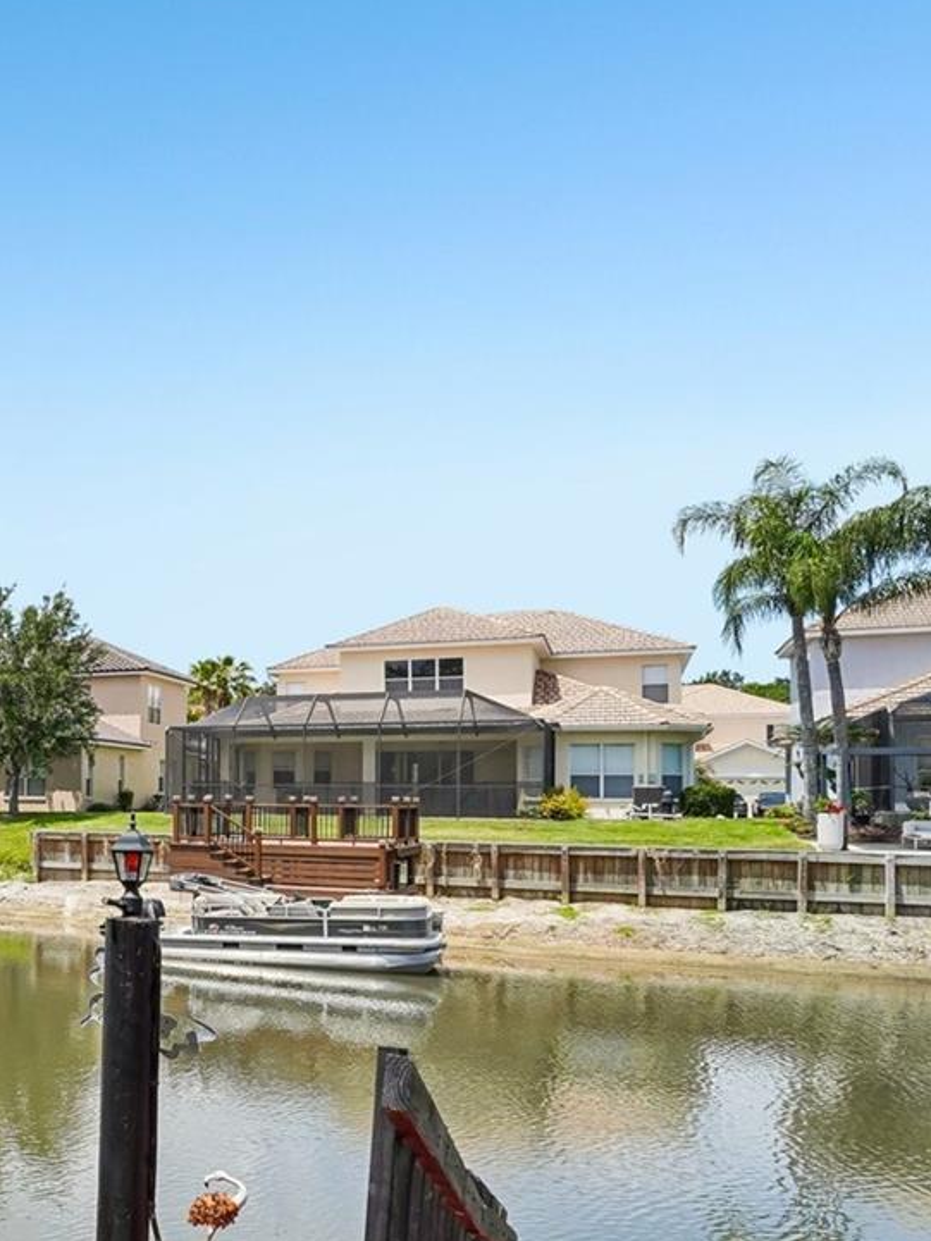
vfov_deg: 56.0
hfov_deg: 33.5
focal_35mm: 32
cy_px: 788
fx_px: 1147
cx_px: -250
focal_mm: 10
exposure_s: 1/350
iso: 100
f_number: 8
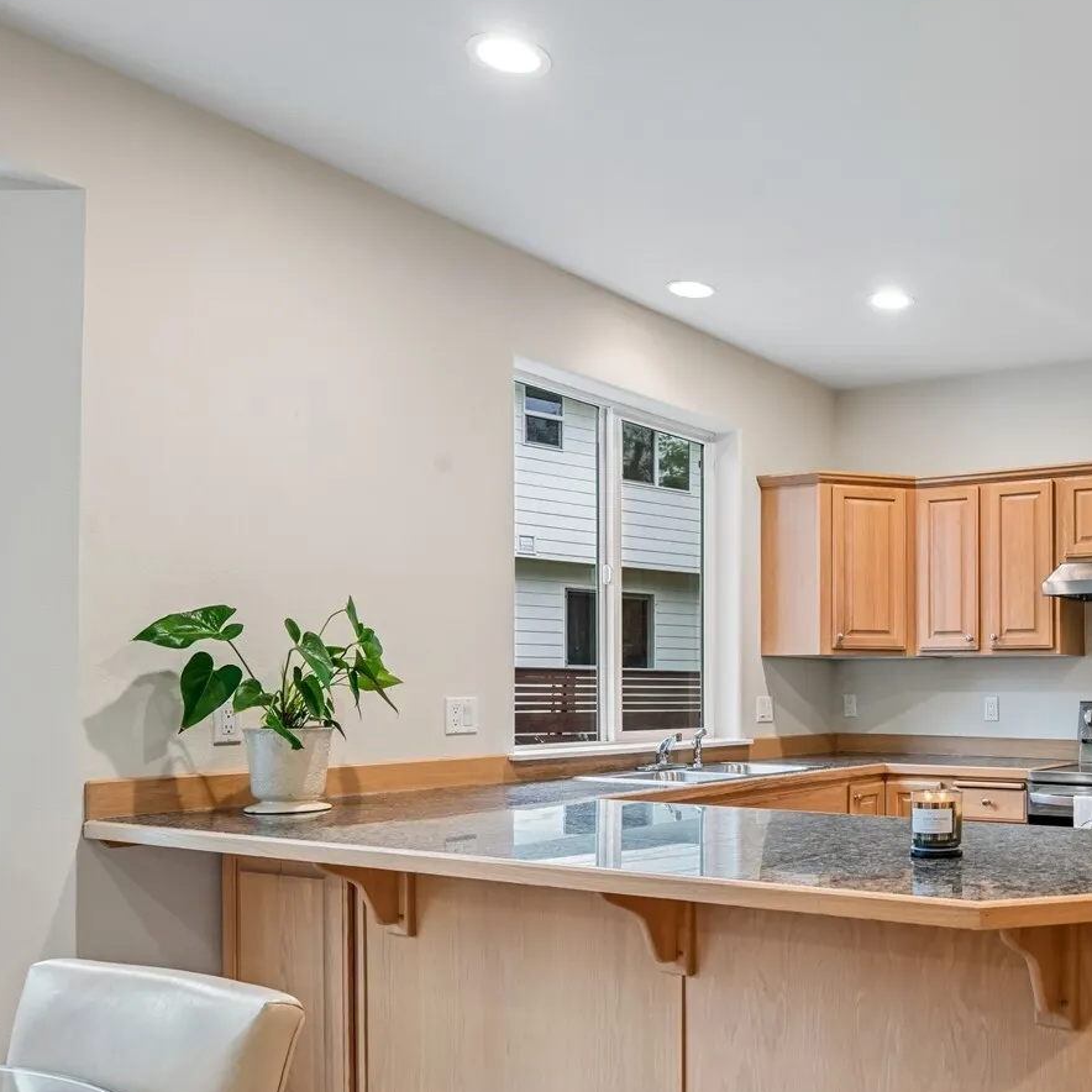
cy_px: 680
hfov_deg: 46.9
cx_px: 1000
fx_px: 1106
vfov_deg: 52.0
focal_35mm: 31
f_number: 8
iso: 400
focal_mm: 19
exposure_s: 1/25
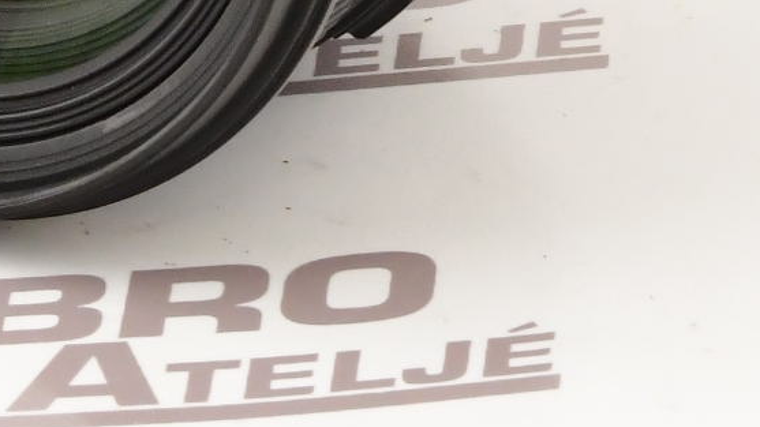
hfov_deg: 9.6
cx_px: 52
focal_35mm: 224
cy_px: -307
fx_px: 4513
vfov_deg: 5.3
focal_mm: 62
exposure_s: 1/160
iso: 1600
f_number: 13
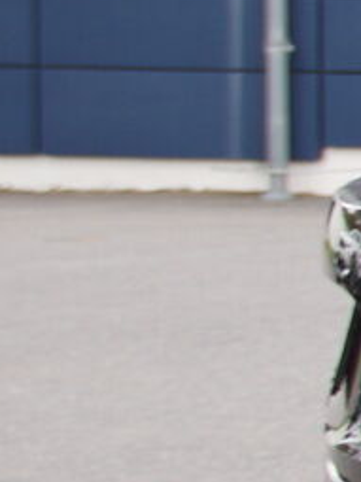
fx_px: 4231
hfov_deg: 4.3
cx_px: 1784
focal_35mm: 304
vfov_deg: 6.5
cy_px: 225
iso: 100
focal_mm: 28
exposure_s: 1/60
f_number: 4.5
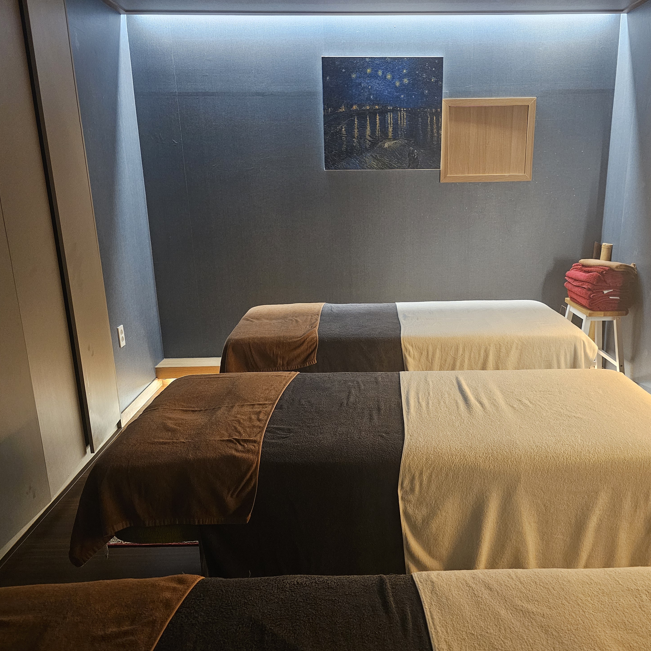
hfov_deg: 57.0
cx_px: 378
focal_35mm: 28
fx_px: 596
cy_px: 335
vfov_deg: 57.3
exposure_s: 1/40
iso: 640
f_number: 1.7
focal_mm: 6.3
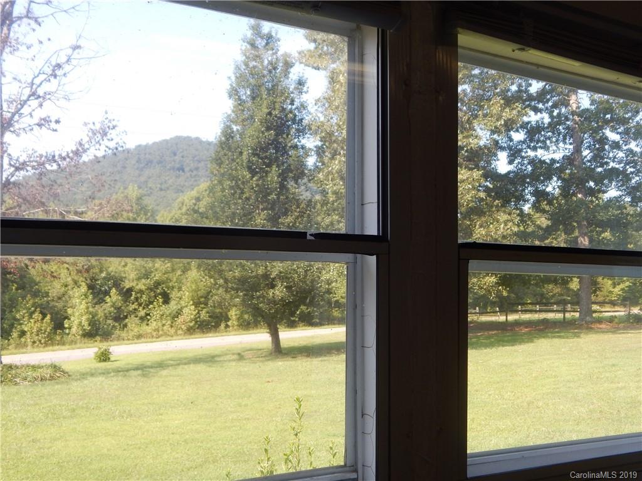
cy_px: 240
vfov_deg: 41.8
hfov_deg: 54.0
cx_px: 321
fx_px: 631
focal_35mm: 34
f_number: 3.3
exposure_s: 1/250
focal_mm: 6.1
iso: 125
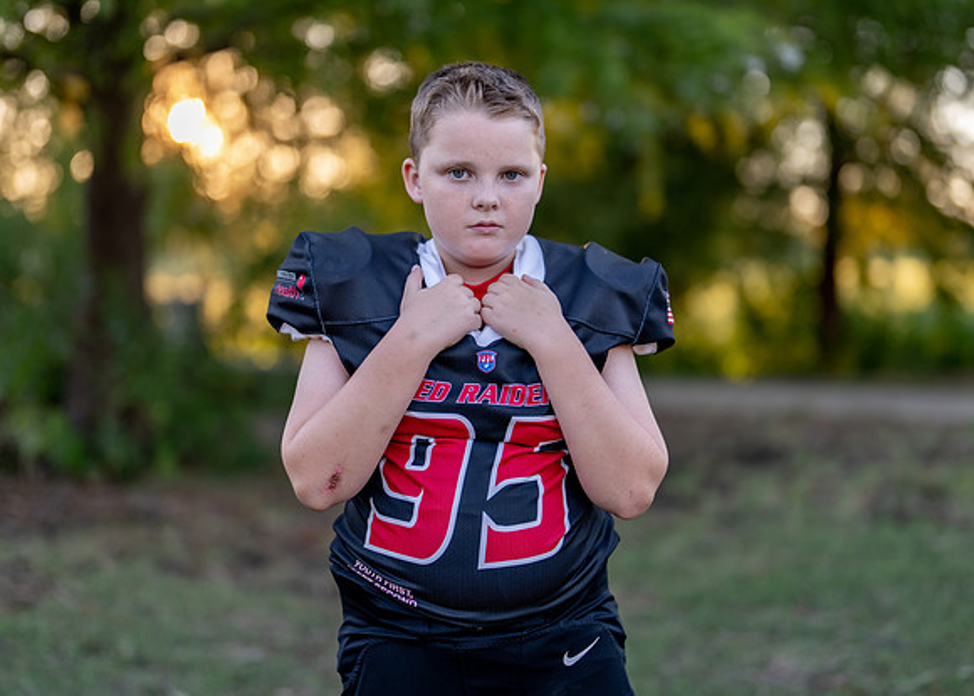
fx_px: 1655
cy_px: 309
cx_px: 498
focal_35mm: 60
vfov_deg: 23.7
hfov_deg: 32.8
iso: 100
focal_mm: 50
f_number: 1.2
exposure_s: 1/500
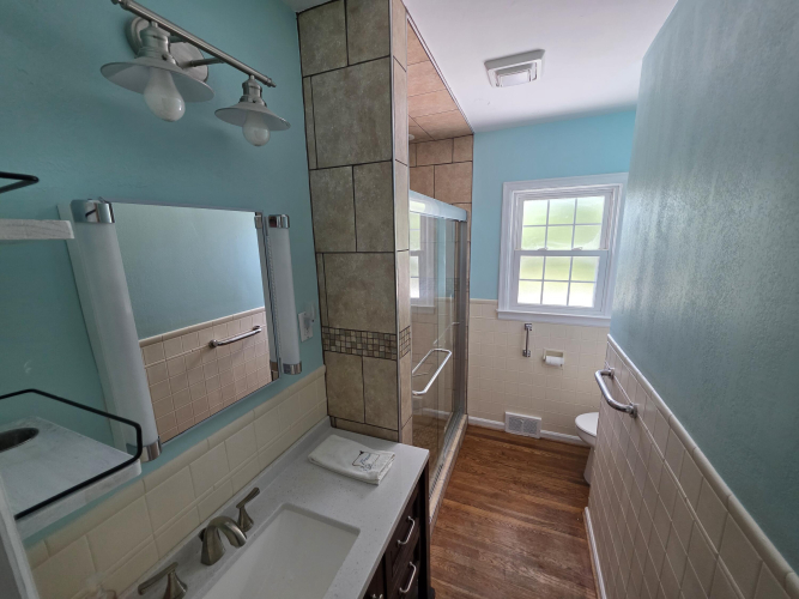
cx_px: 400
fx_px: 300
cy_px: 300
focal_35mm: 13
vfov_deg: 89.9
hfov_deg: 106.2
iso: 160
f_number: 1.9
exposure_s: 1/120
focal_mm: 2.2
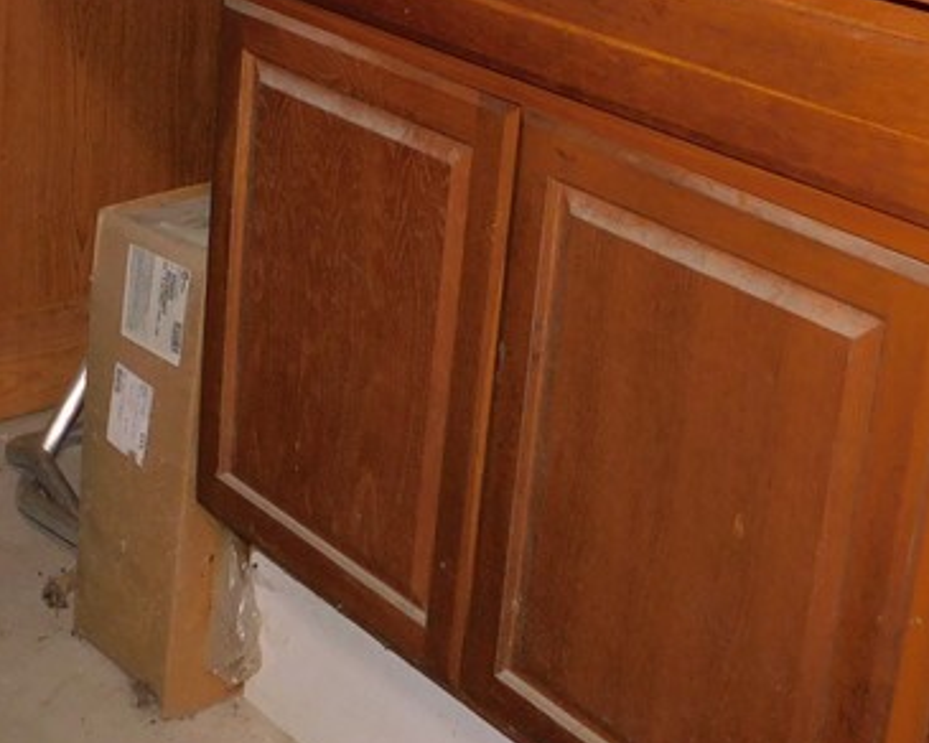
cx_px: 405
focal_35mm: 63
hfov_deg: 30.0
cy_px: 5
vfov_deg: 23.2
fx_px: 1732
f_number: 3
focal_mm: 4
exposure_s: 1/30
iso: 200
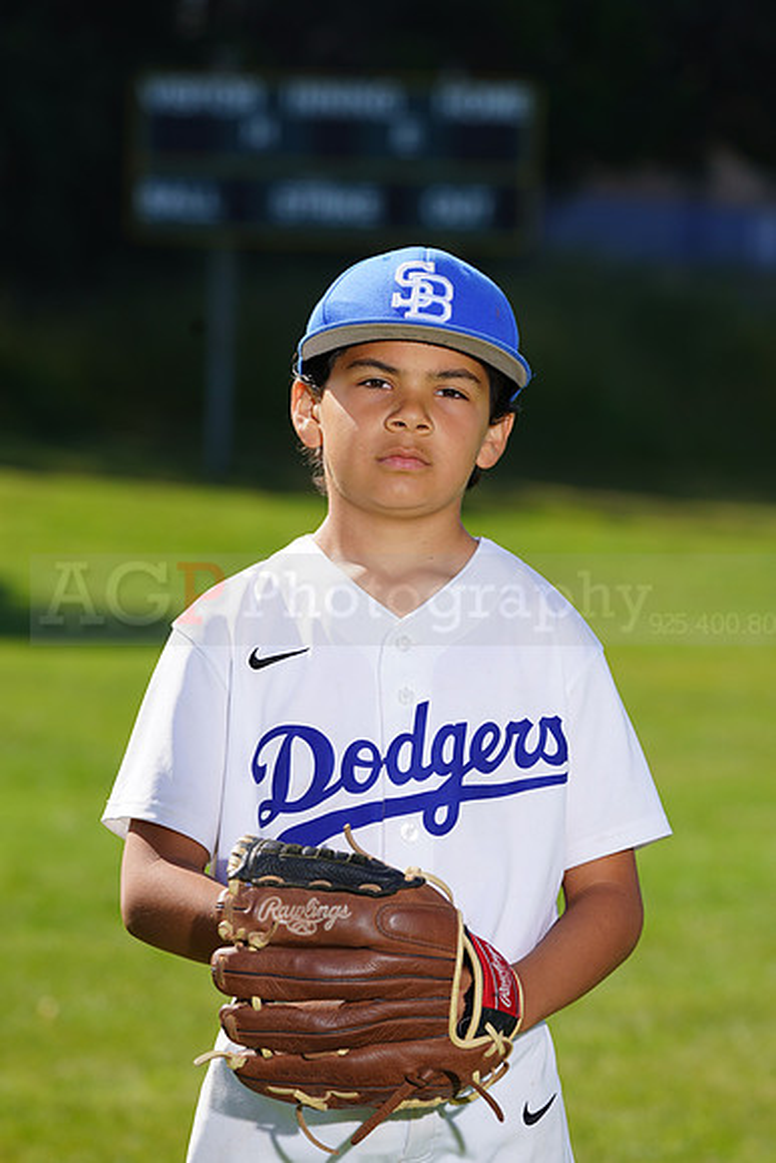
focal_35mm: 192
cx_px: 388
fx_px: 6204
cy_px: 582
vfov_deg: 10.7
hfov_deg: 7.2
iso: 100
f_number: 7.1
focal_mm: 192
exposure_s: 1/250
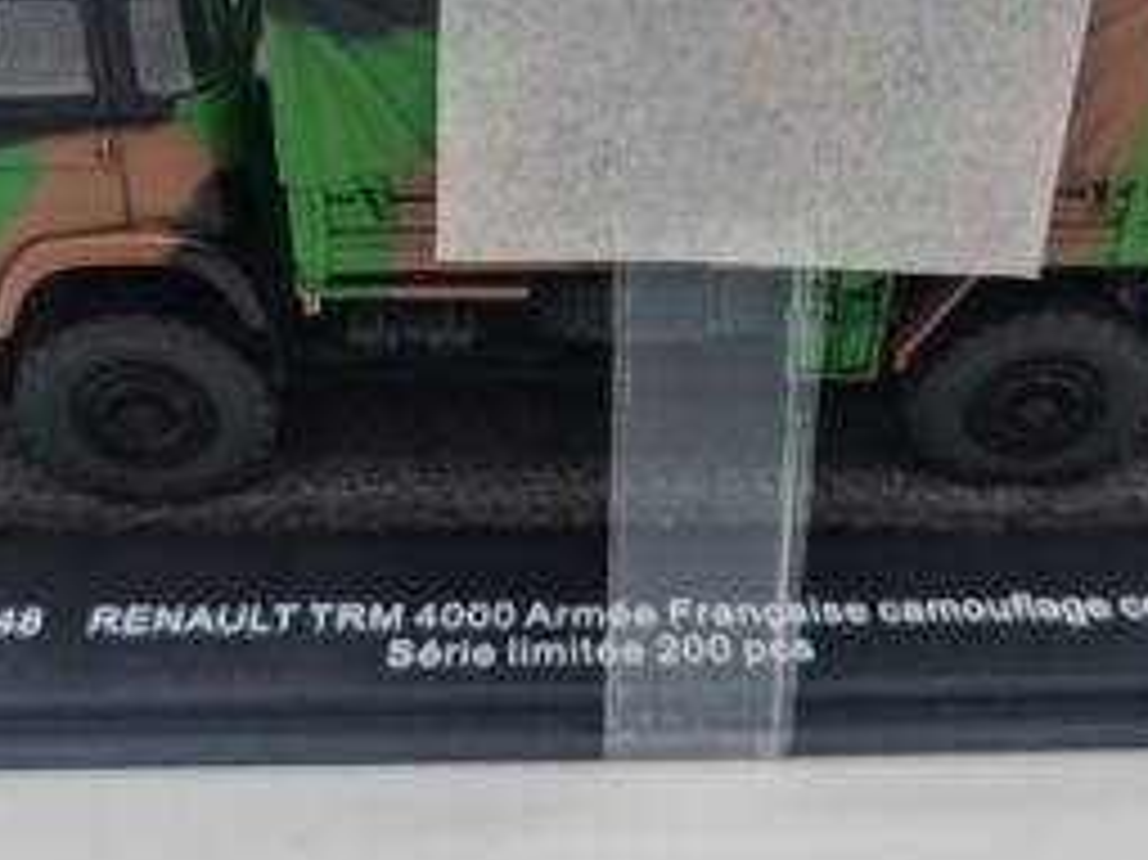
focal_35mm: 53
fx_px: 1757
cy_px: 299
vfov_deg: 27.4
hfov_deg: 36.2
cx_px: 603
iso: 50
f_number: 1.9
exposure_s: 1/250
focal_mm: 6.67
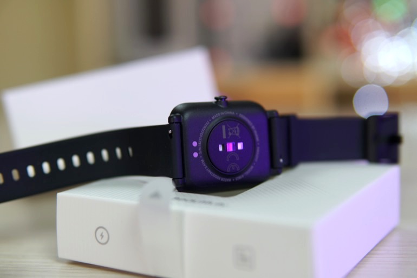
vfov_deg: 29.9
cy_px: 139
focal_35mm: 45
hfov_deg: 43.6
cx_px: 208
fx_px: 521
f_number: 2
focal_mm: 30
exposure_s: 1/160
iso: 100
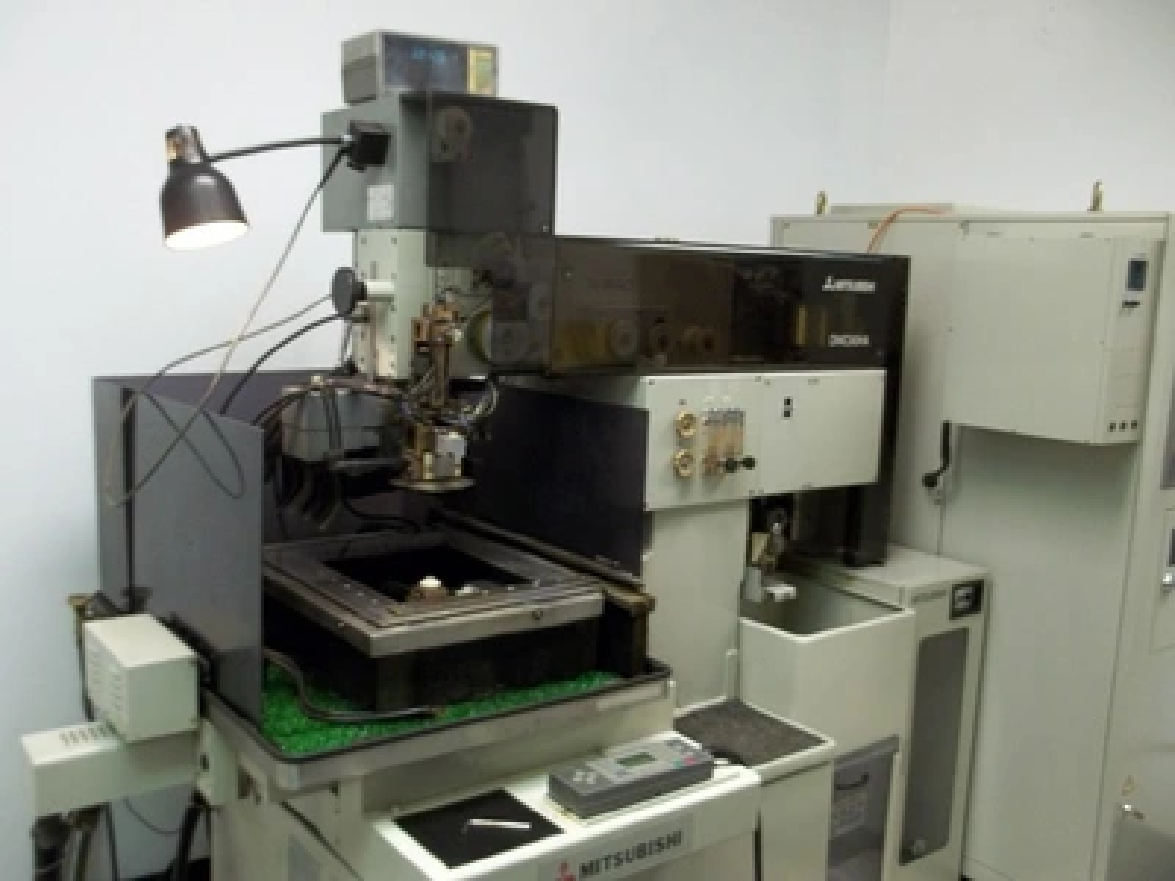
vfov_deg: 42.9
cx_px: 588
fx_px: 1120
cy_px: 440
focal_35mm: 33
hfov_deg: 55.4
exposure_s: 1/25
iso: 160
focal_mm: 5.9
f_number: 3.3
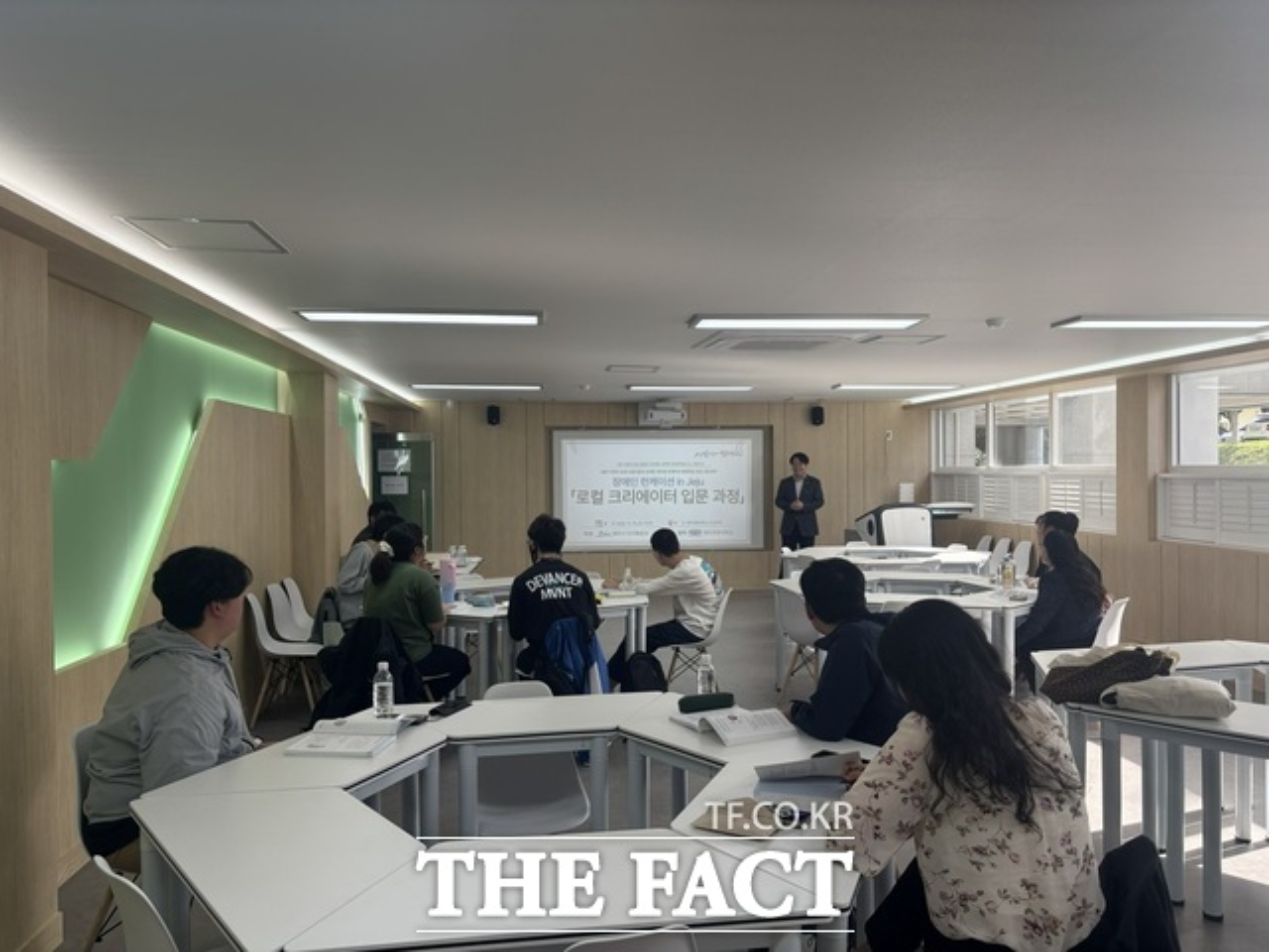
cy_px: 476
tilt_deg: -0.5
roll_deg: +0.4
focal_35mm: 26
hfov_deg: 67.3
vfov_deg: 53.1
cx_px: 634
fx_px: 953
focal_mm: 5.96
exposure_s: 1/182
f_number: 1.6
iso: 40
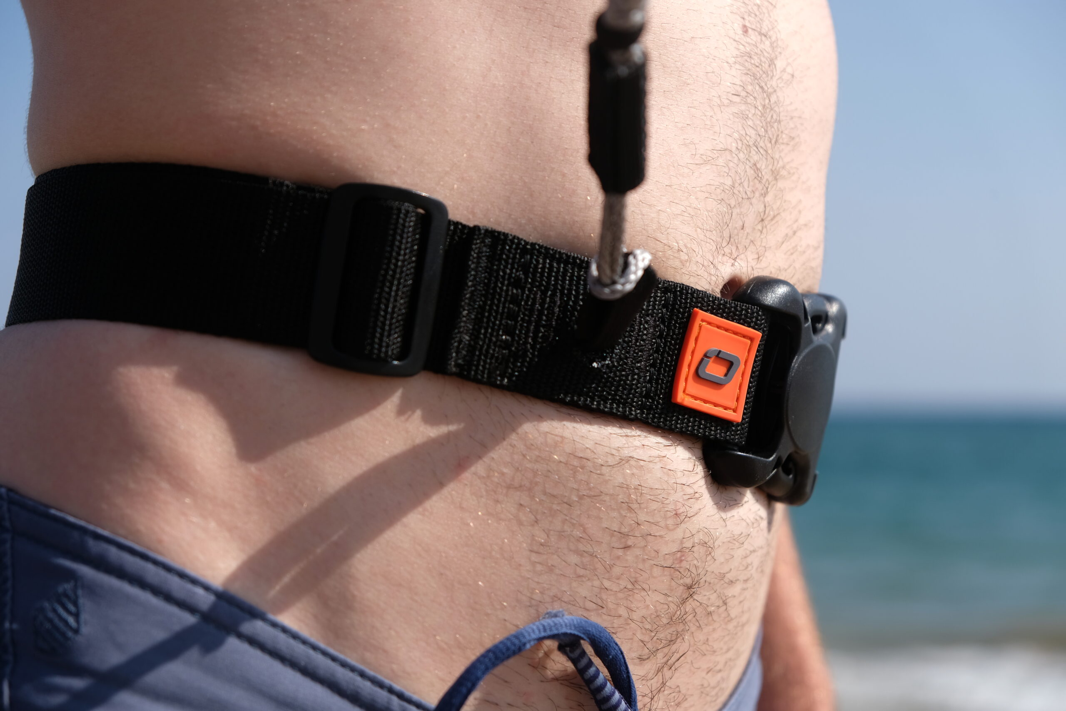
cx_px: 533
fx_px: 2043
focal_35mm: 69
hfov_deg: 29.2
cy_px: 356
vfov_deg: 19.7
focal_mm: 46.3
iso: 100
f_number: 4
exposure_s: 1/1000
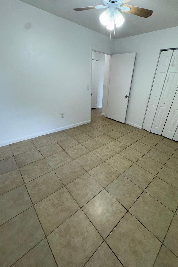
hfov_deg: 77.0
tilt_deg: -28.0
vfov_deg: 100.4
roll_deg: -3.9
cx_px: 101
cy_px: 136
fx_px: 111
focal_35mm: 15
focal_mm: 2.22
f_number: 2.2
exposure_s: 1/122
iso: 64
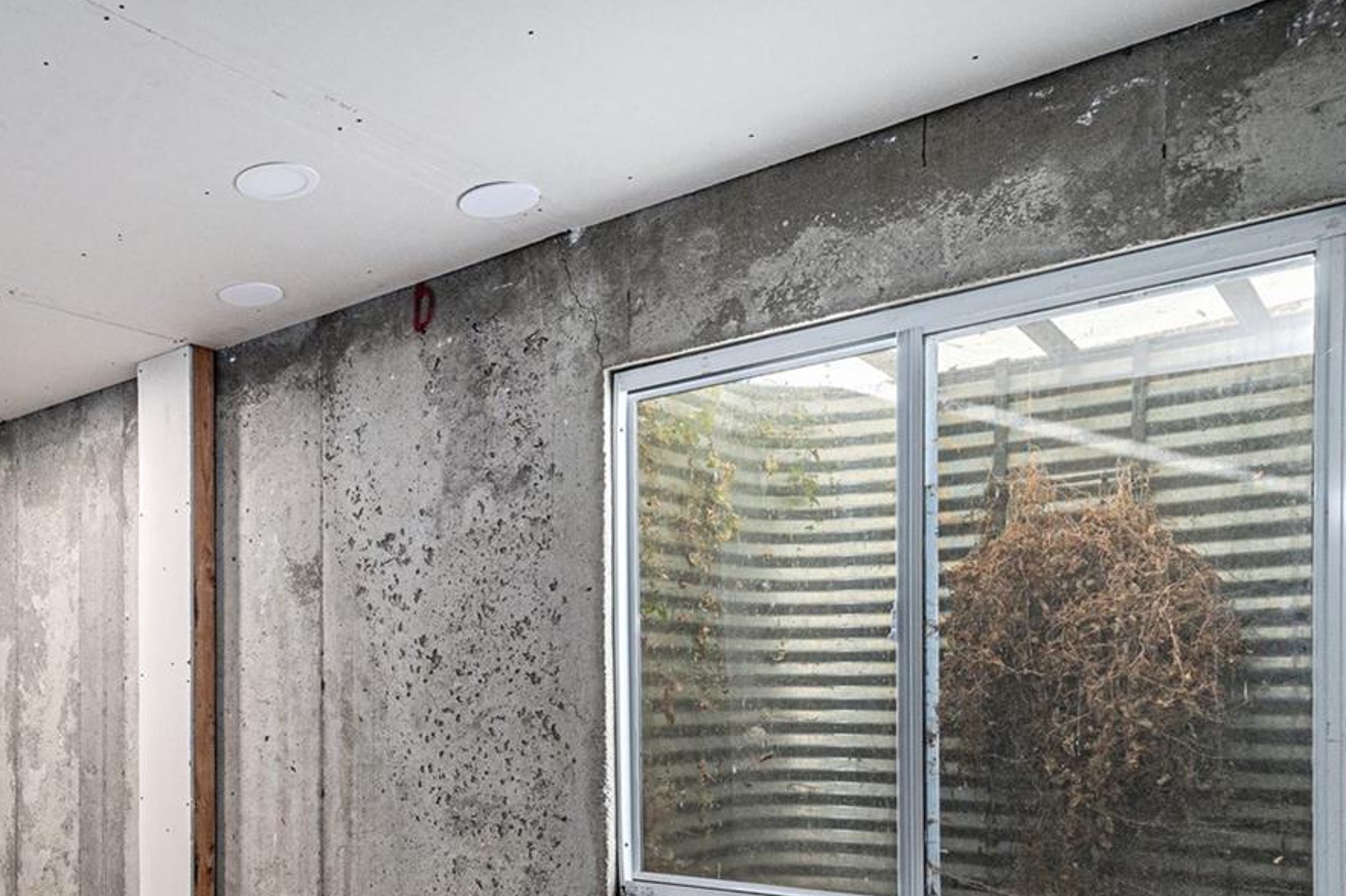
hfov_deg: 57.4
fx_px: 1084
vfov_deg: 43.2
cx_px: 212
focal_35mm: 29
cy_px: 695
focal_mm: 16
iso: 500
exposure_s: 1/200
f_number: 8
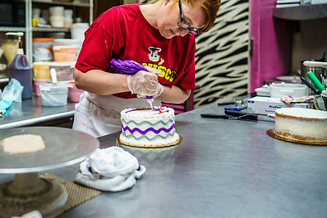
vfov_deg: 34.7
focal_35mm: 38
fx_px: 345
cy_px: 69
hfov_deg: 49.2
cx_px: 93
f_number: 1.6
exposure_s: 1/800
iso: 3200
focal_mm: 24
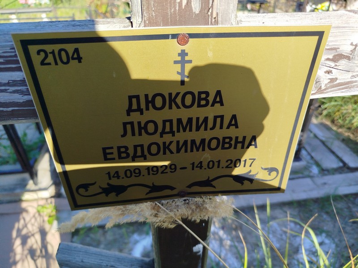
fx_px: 248
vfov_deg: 56.8
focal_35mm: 24
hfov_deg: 71.6
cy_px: 134
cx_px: 179
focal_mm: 5.31
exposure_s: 1/389
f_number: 1.7
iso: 50
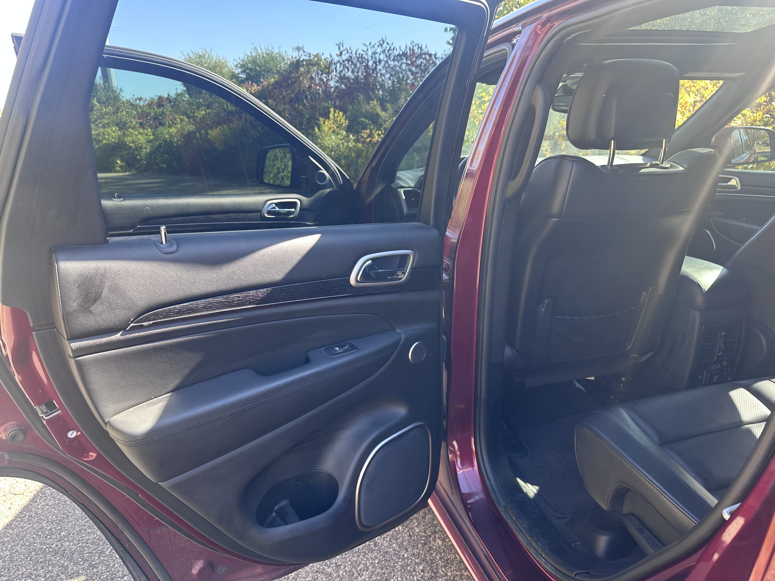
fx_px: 537
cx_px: 388
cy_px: 290
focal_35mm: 24
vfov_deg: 56.8
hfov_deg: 71.6
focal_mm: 6.86
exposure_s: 1/154
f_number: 1.78
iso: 64
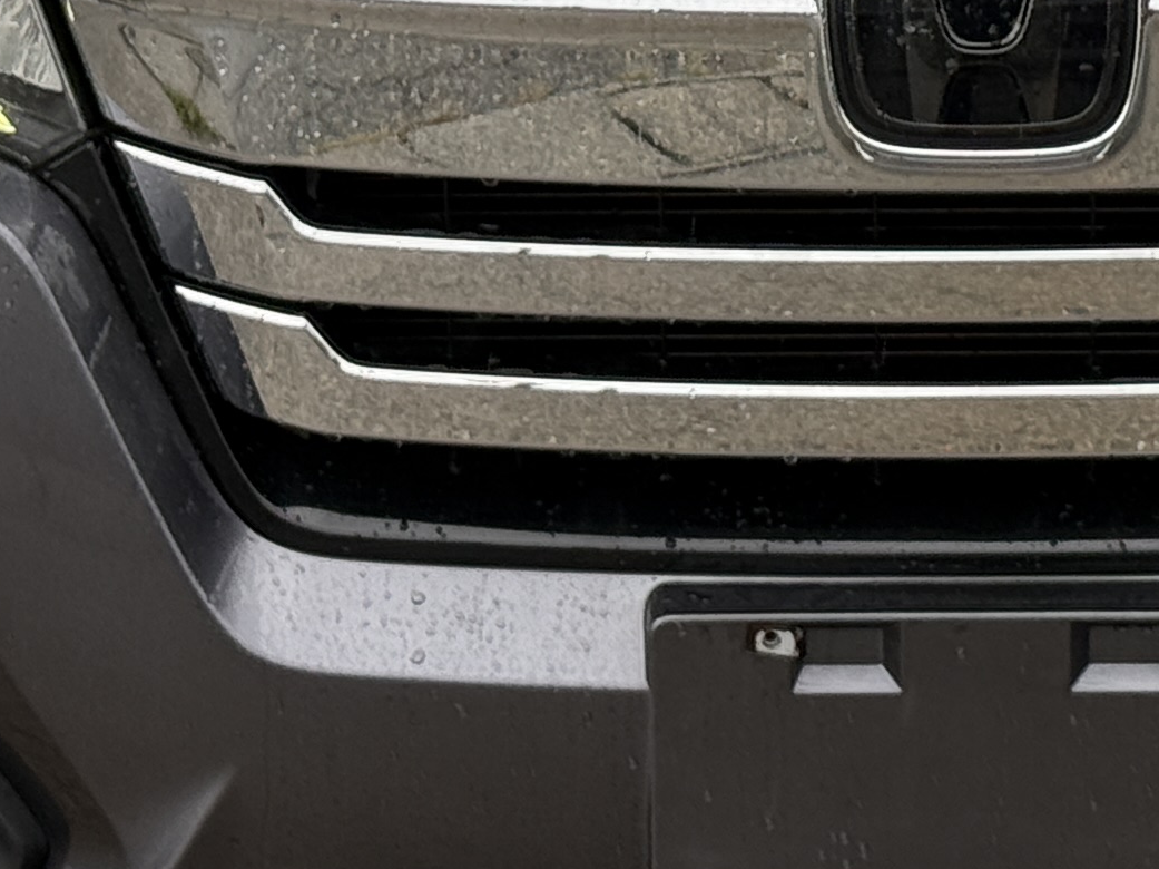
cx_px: 1016
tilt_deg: -9.7
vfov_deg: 7.9
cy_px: -305
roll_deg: -0.8
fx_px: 6225
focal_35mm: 186
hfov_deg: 10.6
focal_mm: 6.76
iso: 64
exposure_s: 1/425
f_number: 1.78
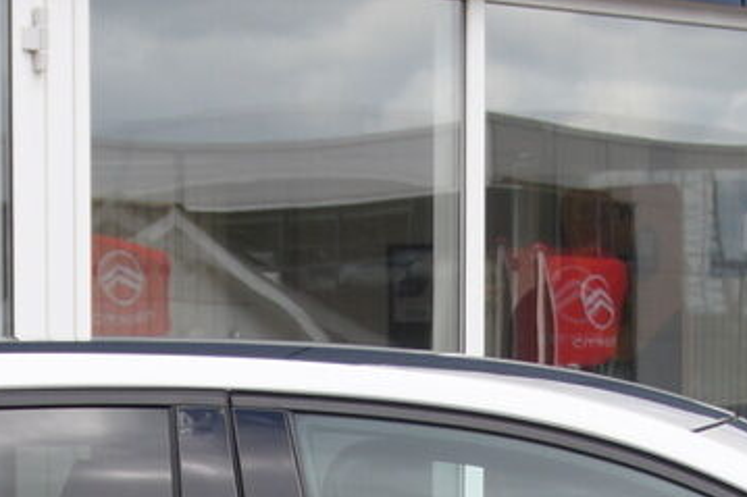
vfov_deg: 3.8
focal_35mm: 361
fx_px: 7480
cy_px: 977
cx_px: 439
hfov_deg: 5.7
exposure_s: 1/125
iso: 100
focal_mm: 45
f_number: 8
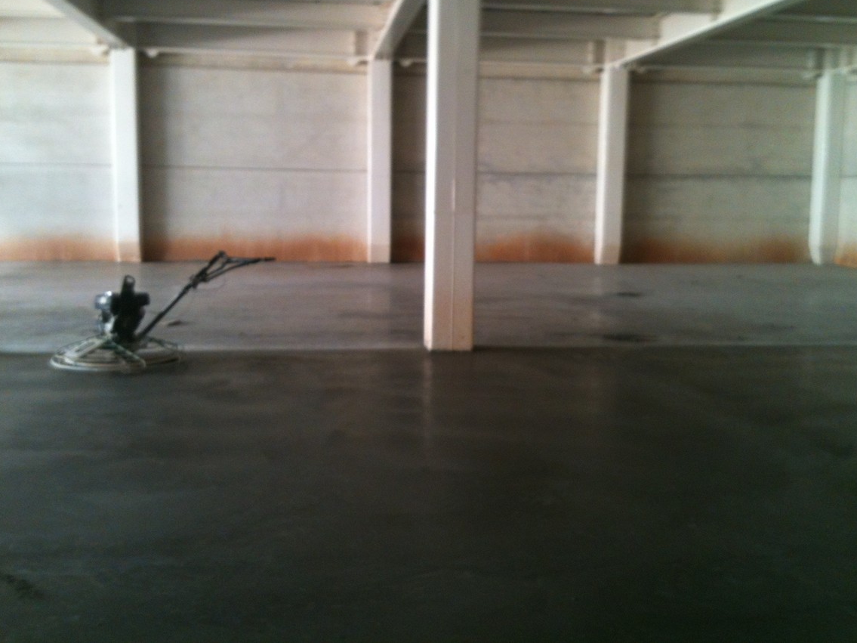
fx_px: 916
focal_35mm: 37
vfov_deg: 38.6
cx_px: 447
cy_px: 304
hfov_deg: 50.1
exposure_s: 1/15
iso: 100
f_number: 2.8
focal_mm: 3.85
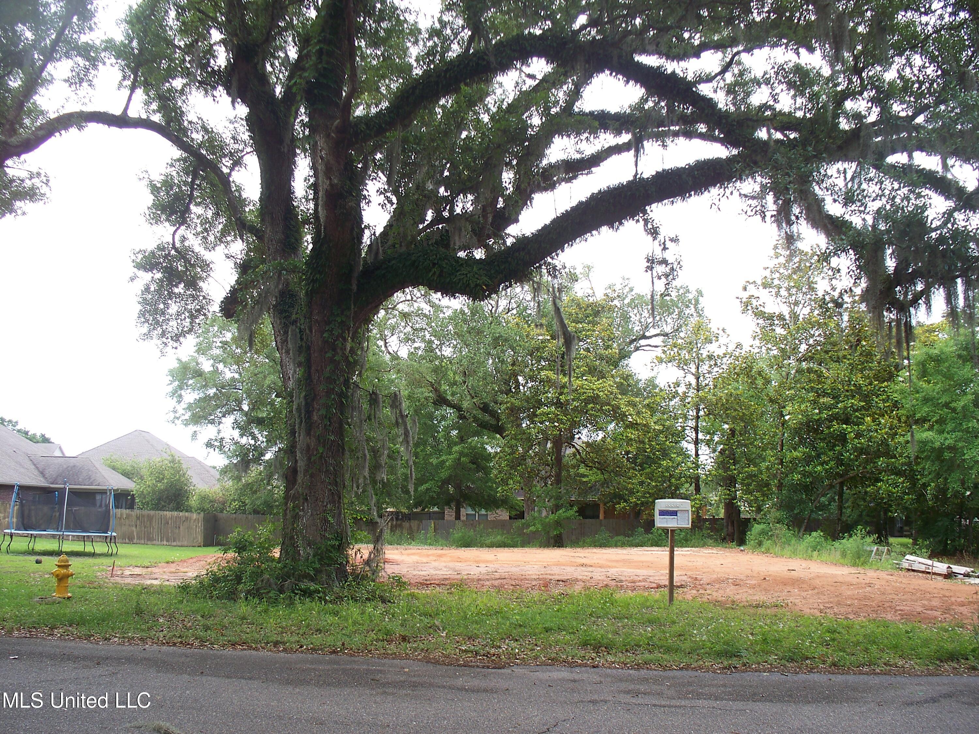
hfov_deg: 51.4
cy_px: 367
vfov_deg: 39.7
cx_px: 490
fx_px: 1018
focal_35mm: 36
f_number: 2.8
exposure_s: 1/160
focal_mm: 7.54
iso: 80
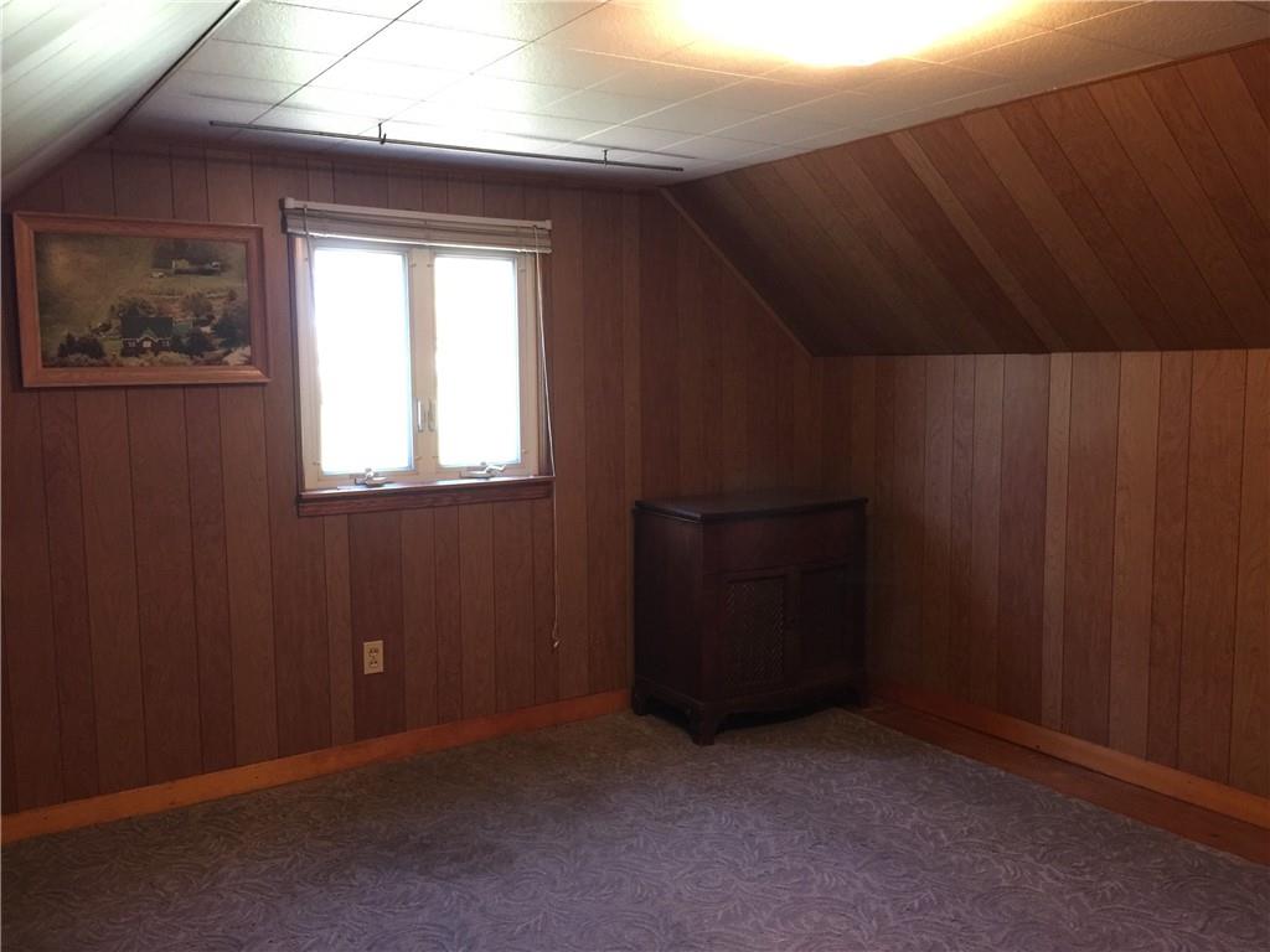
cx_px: 635
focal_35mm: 29
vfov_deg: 48.2
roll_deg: -0.8
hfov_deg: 61.7
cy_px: 476
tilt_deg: -3.3
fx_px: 1064
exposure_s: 1/15
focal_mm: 4.15
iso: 125
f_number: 2.2
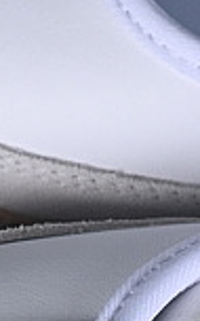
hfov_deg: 2.4
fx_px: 4736
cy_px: 256
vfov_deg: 3.9
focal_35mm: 543
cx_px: 596
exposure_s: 1/80
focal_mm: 50
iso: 160
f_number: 7.1
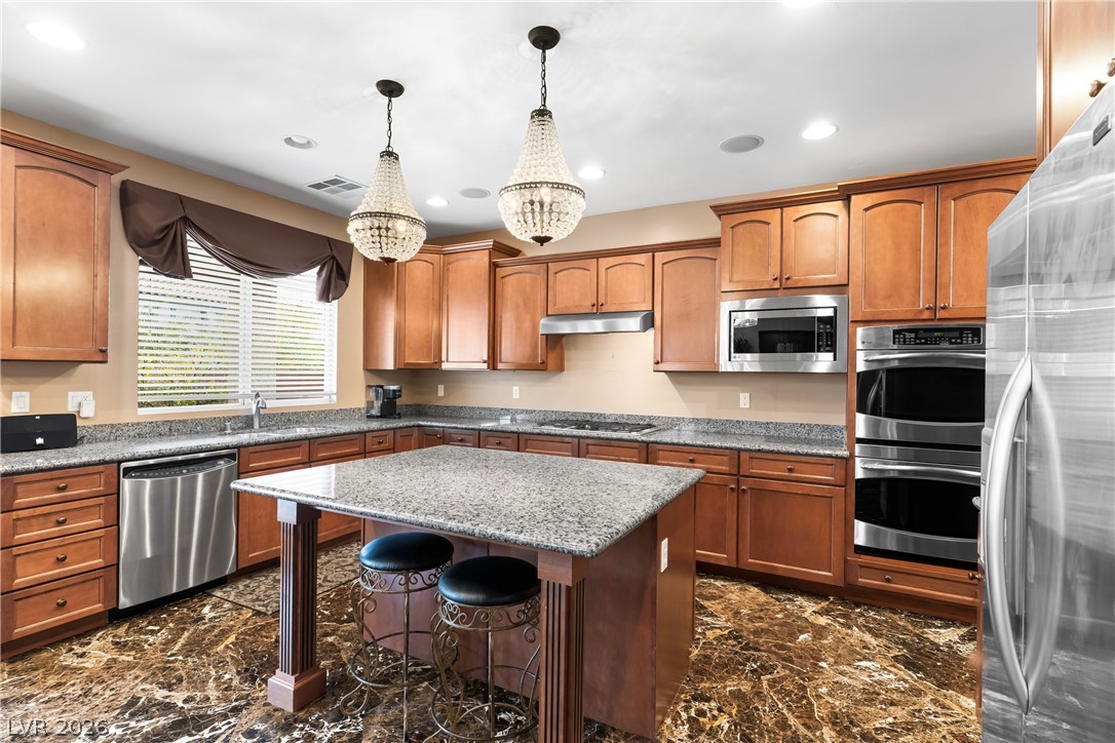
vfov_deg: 70.4
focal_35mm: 17
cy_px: 372
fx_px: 526
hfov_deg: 93.3
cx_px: 558
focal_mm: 17
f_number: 8
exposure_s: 1/3
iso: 400
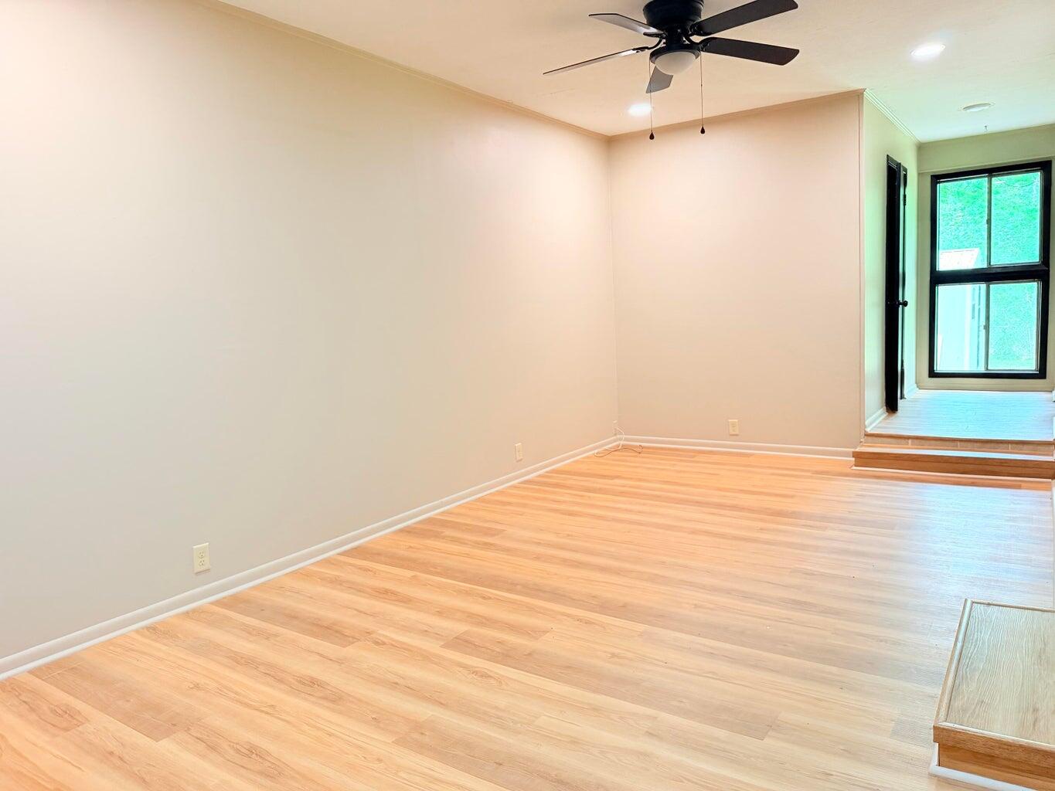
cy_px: 396
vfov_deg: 56.8
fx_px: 732
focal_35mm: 24
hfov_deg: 71.6
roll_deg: +3.1
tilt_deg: -7.6
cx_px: 528
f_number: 1.78
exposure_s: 1/60
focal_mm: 6.76
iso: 250
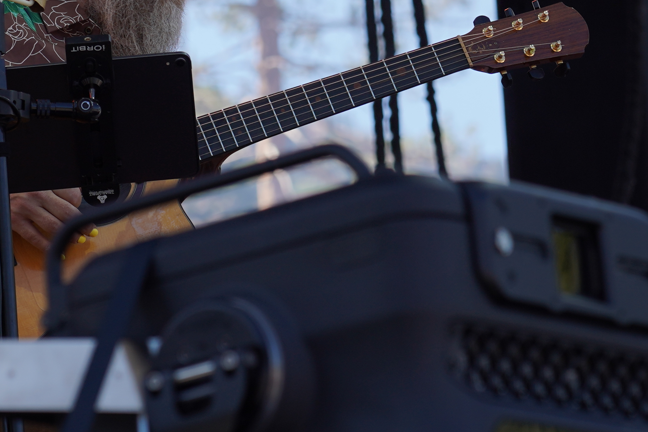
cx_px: 141
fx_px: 5472
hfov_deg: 6.8
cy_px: 34
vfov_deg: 4.5
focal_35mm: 304
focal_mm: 105
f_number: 5
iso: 100
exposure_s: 1/200
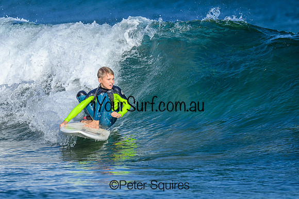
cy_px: 75
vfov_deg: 1.3
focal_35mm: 1098
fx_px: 9123
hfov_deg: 1.9
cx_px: 99
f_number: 6.3
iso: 280
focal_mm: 800
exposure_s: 1/2000
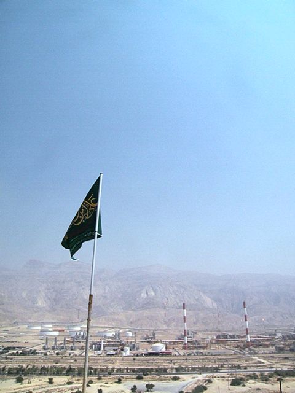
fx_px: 307
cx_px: 148
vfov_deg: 65.3
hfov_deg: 51.4
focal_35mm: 27
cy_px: 196
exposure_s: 1/4219
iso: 640
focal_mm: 4.7
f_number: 5.6
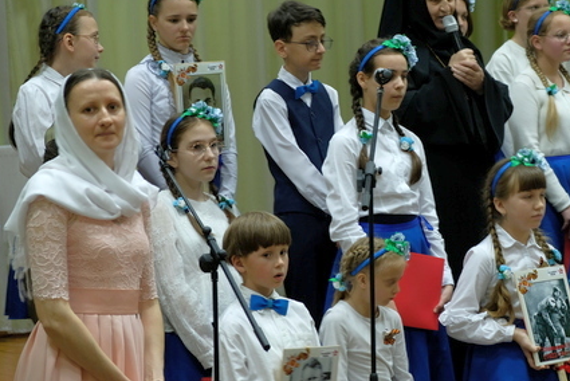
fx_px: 1980
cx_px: 409
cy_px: 119
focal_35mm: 125
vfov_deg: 11.0
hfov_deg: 16.3
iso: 400
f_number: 4
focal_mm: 55
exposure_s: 1/12
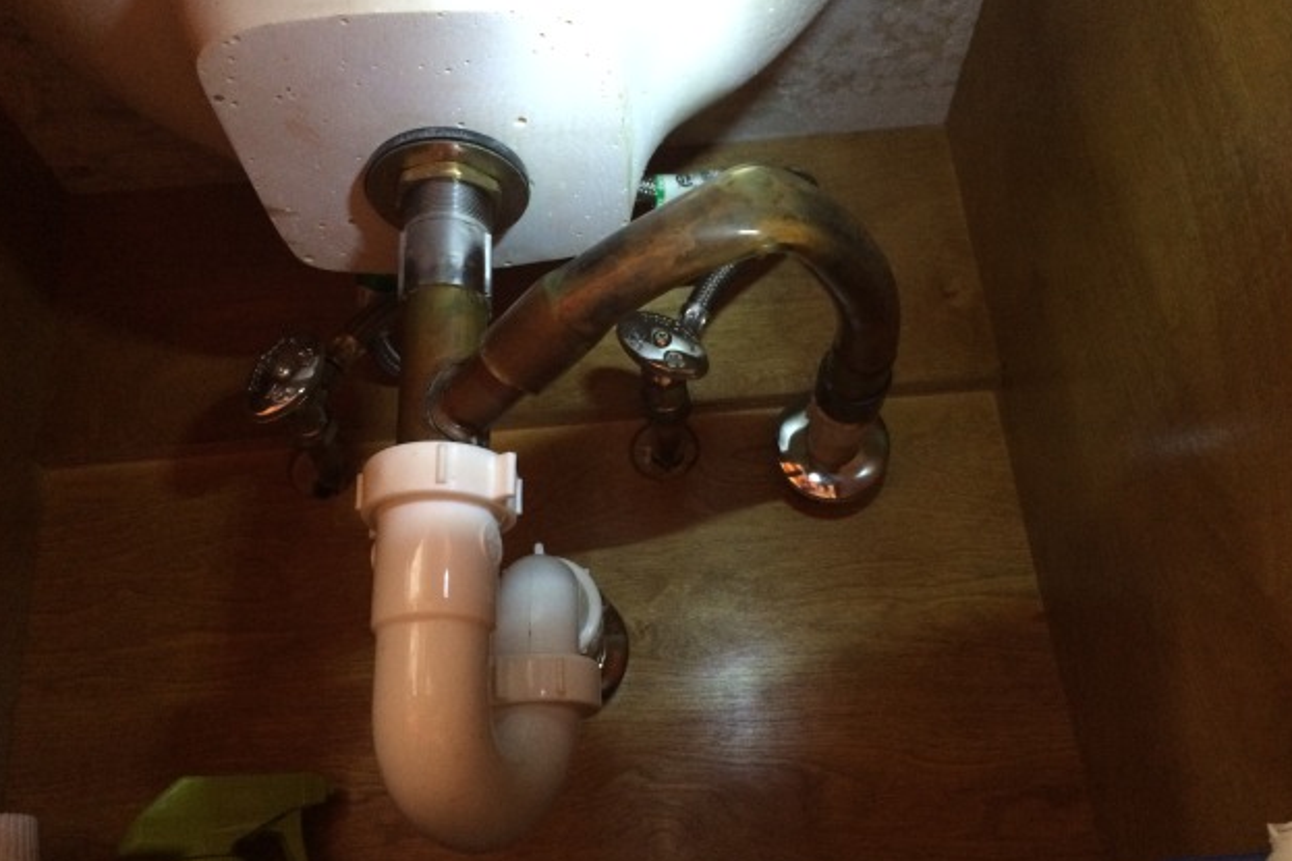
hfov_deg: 60.3
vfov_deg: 42.3
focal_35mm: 31
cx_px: 651
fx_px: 1112
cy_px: 456
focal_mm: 4.15
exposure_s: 1/20
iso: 250
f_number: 2.2
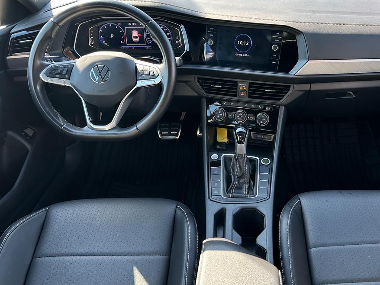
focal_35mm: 35
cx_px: 254
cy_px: 82
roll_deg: -0.7
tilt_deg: -23.7
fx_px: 384
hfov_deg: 51.6
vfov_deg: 39.9
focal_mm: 6.86
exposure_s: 1/182
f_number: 1.78
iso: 64
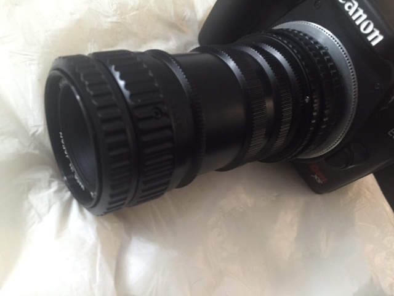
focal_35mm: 29
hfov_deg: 61.7
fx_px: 330
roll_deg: -33.3
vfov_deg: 48.2
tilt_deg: -42.7
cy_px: 148
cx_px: 197
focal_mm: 4.15
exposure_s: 1/15
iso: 320
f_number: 2.2
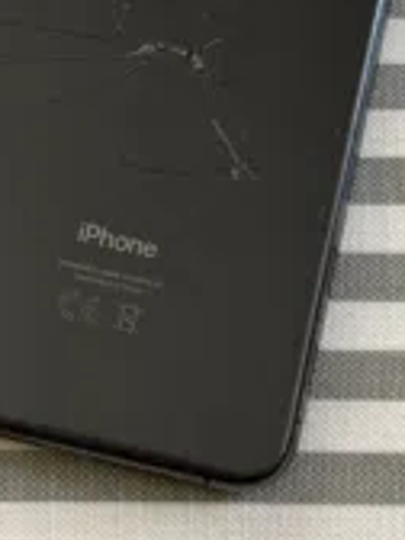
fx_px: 1778
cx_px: 119
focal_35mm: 114
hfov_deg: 13.0
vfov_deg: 17.1
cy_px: 77
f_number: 1.78
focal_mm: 6.76
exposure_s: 1/60
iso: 200
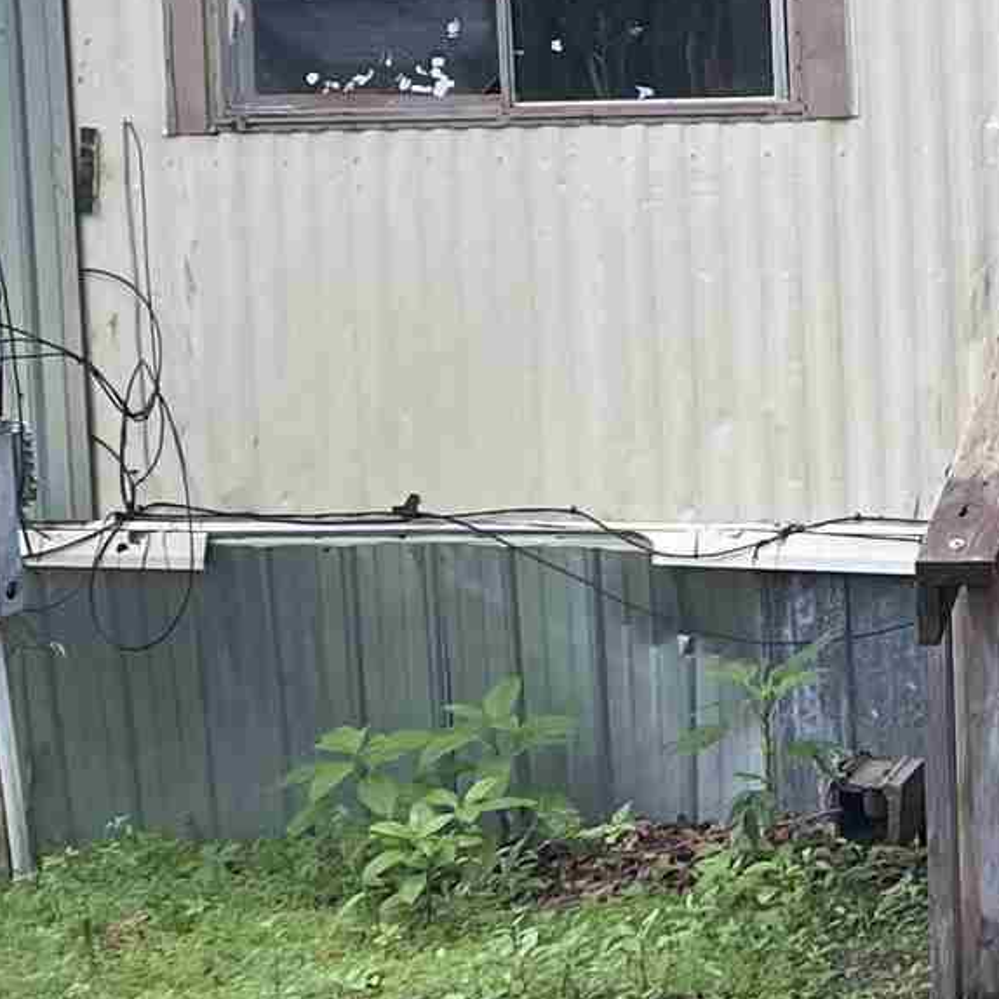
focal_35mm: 123
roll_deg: +1.8
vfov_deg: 14.2
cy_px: 338
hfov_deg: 13.9
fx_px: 4016
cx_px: 1095
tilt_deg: -6.1
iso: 64
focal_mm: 4.2
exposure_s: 1/121
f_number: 1.6
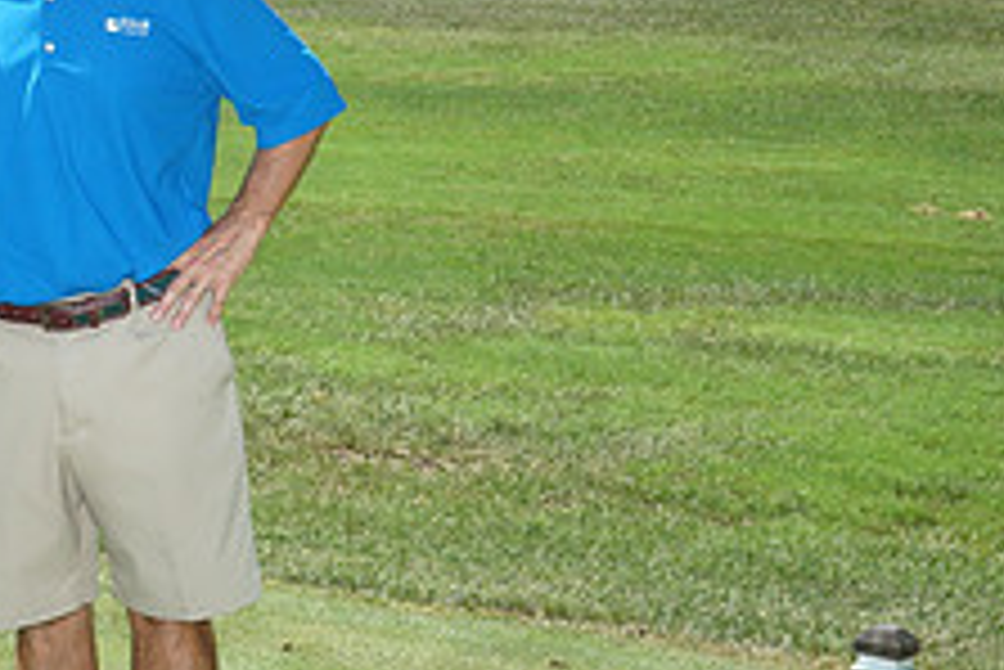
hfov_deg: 19.4
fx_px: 2763
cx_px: -194
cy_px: 245
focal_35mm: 99
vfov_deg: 13.8
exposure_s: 1/250
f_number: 18
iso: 800
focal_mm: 38
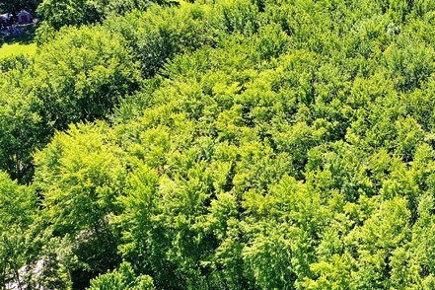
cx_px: 419
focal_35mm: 69
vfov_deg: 19.6
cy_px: 83
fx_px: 834
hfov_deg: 27.8
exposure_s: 1/240
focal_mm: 10.26
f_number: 5
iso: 100
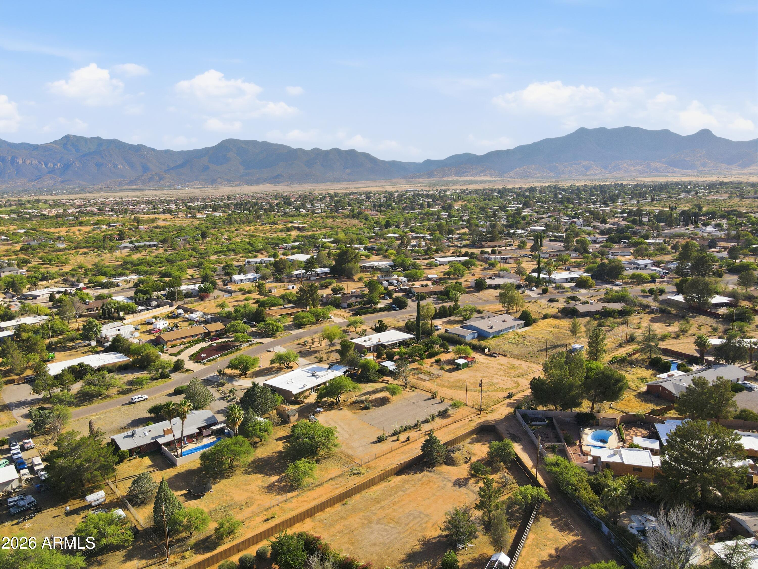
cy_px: 284
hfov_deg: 71.6
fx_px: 526
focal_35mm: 24
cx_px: 379
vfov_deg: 56.8
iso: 100
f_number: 2.8
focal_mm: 4.5
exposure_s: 1/640
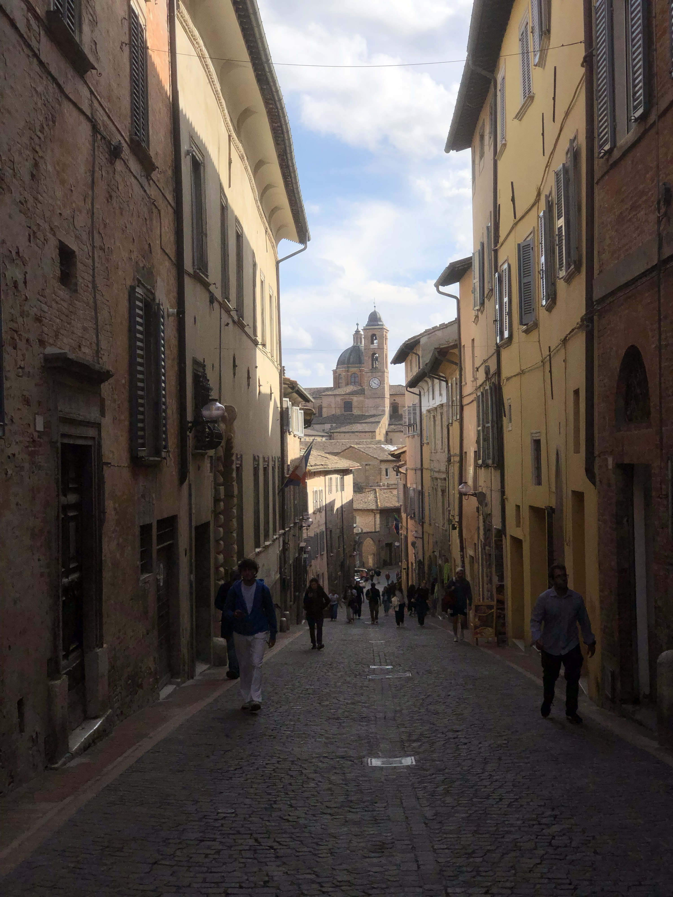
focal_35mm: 52
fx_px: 1348
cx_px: 336
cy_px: 448
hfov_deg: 28.0
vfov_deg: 36.8
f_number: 2.4
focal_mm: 6
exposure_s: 1/2288
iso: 16
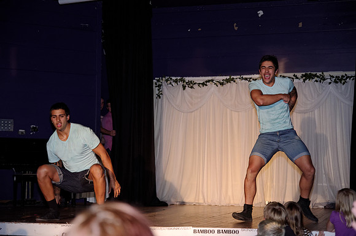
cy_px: 118
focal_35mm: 75
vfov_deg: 18.1
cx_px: 178
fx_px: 741
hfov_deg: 27.0
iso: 640
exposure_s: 1/180
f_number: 2.8
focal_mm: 50
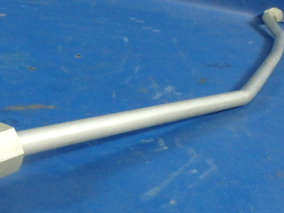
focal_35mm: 54
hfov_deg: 34.2
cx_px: 48
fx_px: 443
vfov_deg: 26.5
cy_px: 171
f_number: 3.9
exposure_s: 1/30
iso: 1000
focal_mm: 5
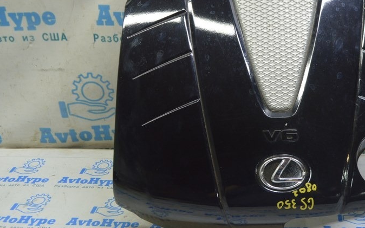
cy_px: 83
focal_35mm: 49
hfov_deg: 40.4
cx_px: 258
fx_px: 485
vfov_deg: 26.3
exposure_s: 1/20
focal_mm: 21
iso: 400
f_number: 5.6
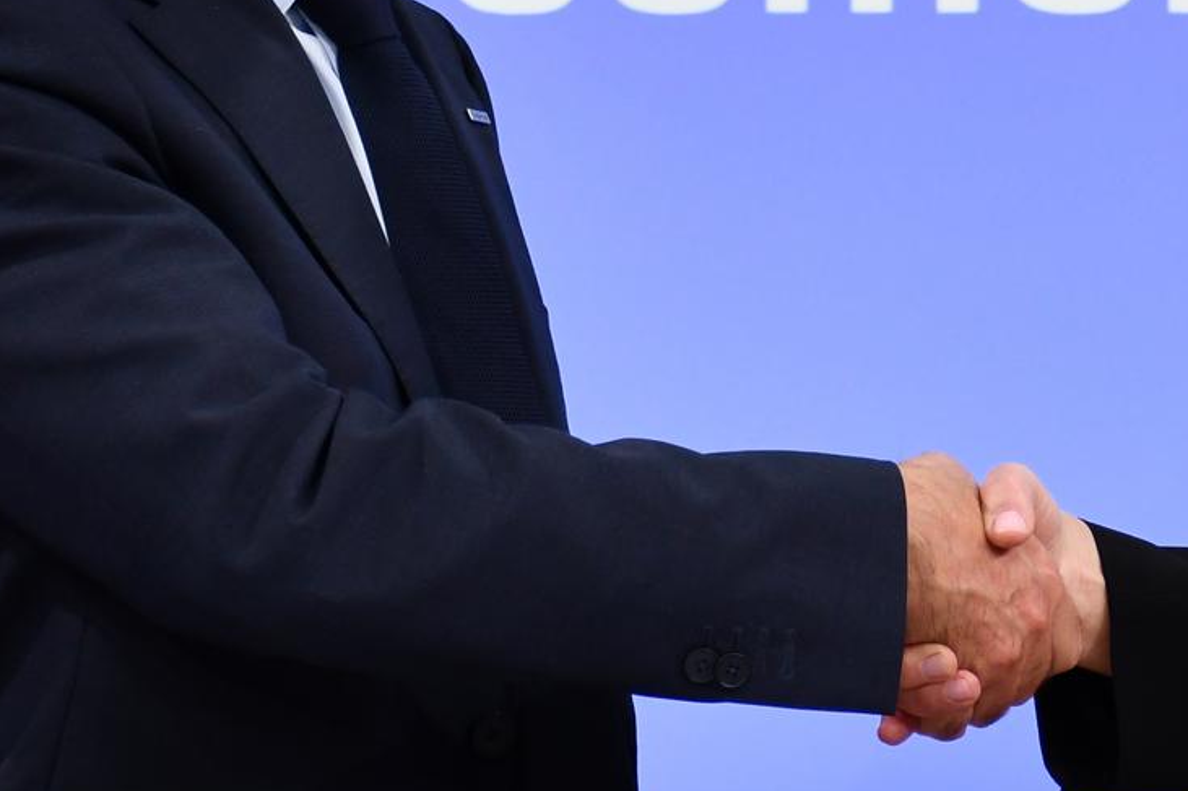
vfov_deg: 6.8
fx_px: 6664
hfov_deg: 10.1
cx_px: 1100
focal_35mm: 202
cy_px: 106
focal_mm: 45
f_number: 4.5
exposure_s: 1/125
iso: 800
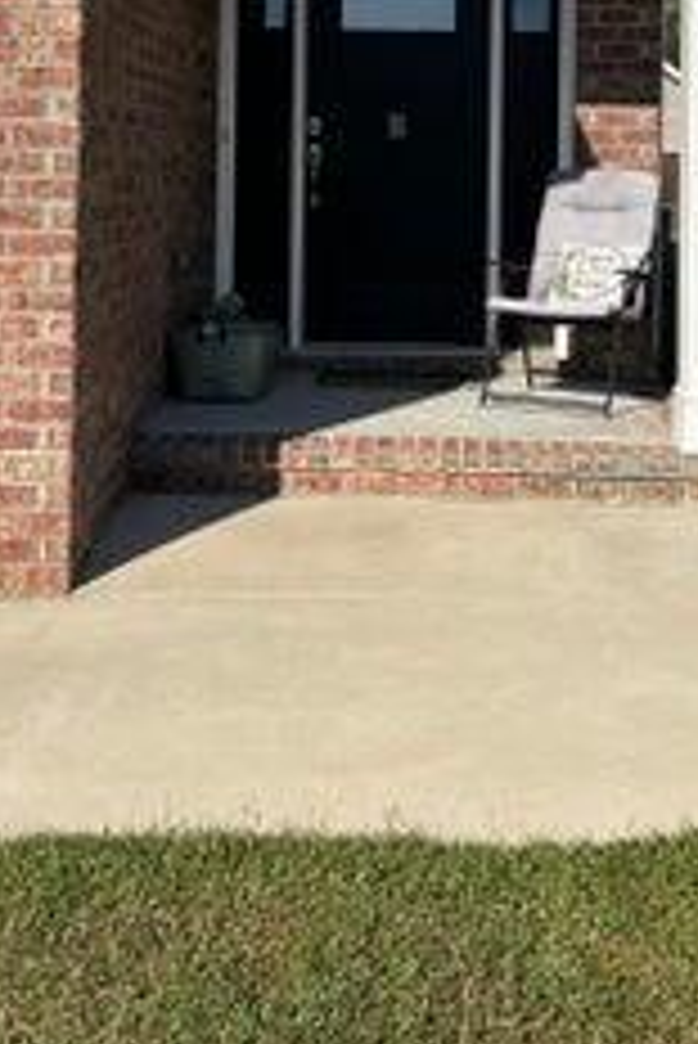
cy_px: 140
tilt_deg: +0.2
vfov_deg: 34.0
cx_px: 401
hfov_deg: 24.2
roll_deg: -0.1
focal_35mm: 56
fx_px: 1626
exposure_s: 1/6993
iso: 50
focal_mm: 5.7
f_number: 1.5
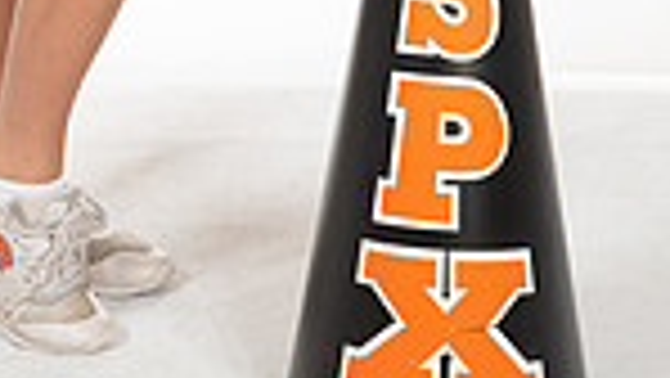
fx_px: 2915
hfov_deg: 13.0
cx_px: 94
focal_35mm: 164
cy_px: -518
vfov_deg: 7.0
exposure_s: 1/320
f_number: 8
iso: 800
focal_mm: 52
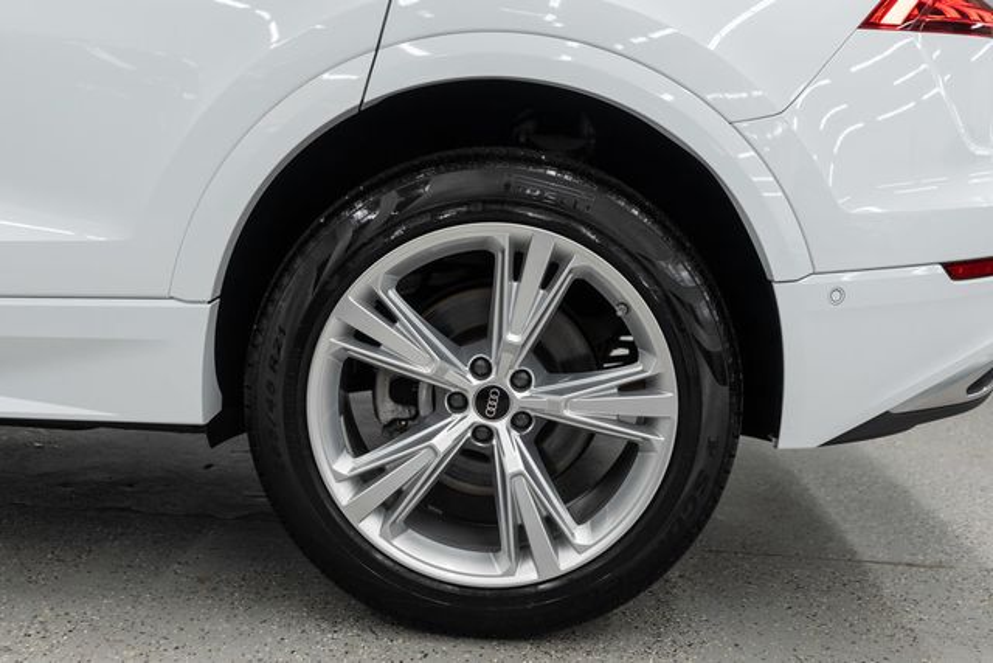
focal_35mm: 42
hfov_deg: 46.4
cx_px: 496
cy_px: 332
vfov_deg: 31.9
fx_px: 1159
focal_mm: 28
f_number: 3.2
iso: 200
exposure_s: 1/50
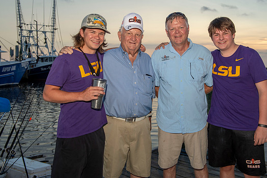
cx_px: 148
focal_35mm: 39
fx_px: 289
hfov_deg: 49.5
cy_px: 79
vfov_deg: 34.1
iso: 200
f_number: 5.6
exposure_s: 1/200
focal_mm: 35
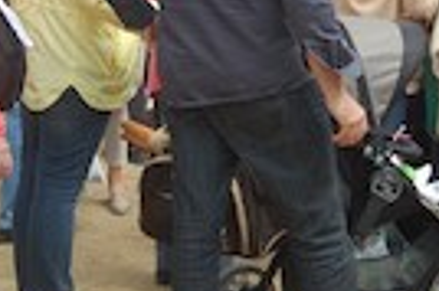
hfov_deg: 17.7
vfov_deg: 11.6
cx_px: 229
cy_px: -15
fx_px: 1413
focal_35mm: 116
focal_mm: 26
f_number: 8
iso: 200
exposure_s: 1/250
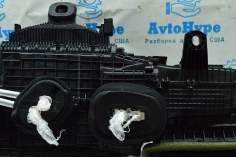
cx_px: 131
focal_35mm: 57
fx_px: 371
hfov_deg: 35.2
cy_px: 102
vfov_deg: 23.8
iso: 6400
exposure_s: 1/320
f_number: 6.3
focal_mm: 27
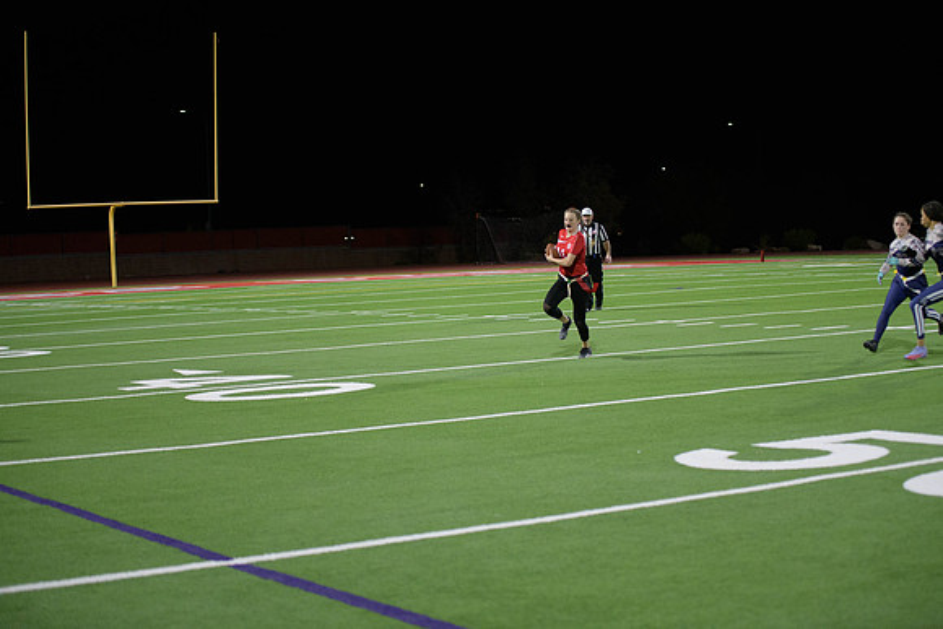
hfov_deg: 27.0
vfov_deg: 18.2
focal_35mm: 75
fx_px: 1965
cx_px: 472
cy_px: 314
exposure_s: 1/640
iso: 3200
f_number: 2.8
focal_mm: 75
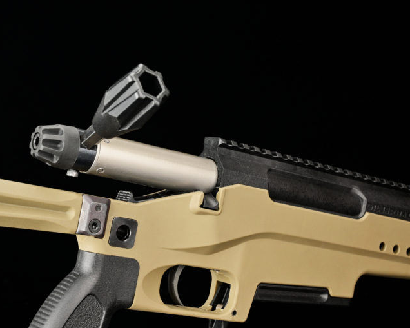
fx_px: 825
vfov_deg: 22.5
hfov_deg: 27.8
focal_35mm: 68
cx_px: 168
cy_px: 164
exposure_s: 1/60
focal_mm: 60
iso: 800
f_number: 13
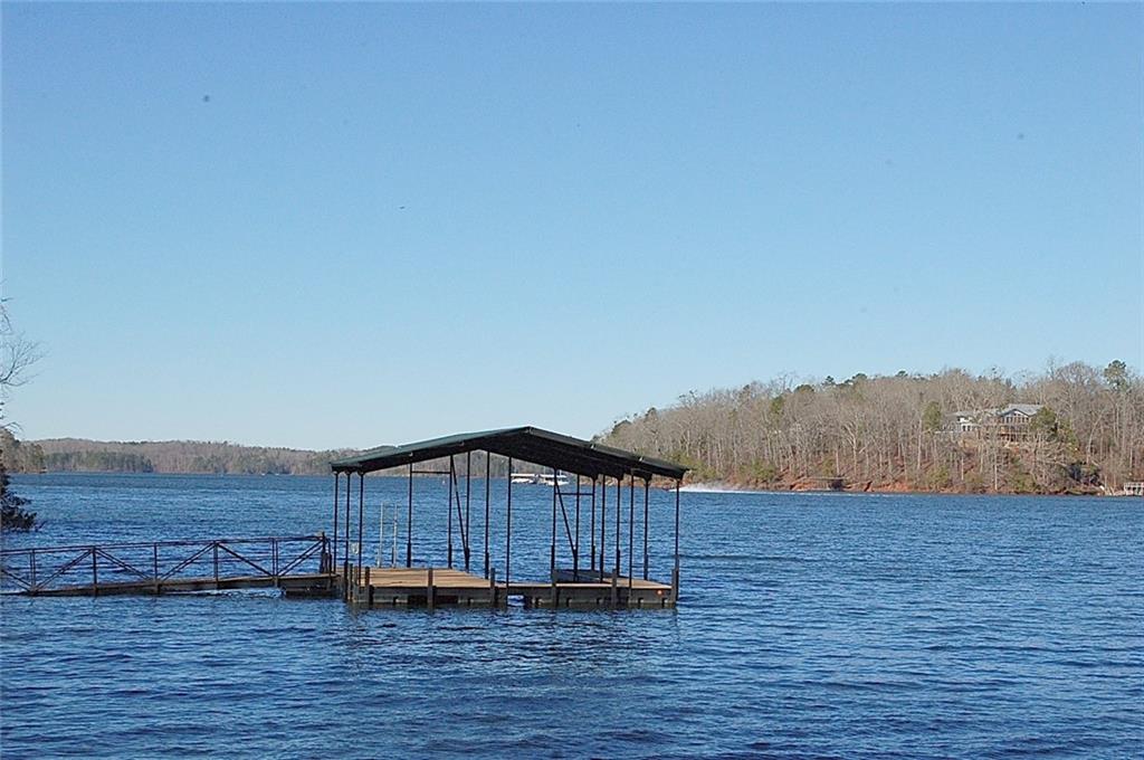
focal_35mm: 57
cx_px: 572
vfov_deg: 23.7
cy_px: 380
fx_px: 1809
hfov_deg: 35.1
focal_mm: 38
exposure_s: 1/640
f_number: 13
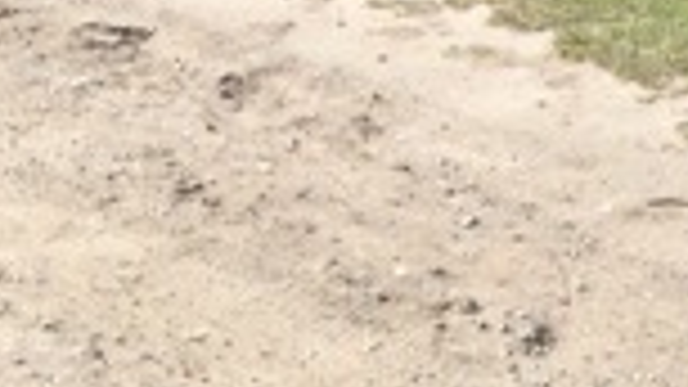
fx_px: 2262
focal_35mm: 124
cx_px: 450
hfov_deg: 17.3
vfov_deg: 9.1
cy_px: 801
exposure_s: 1/1466
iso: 32
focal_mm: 4.15
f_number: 2.2
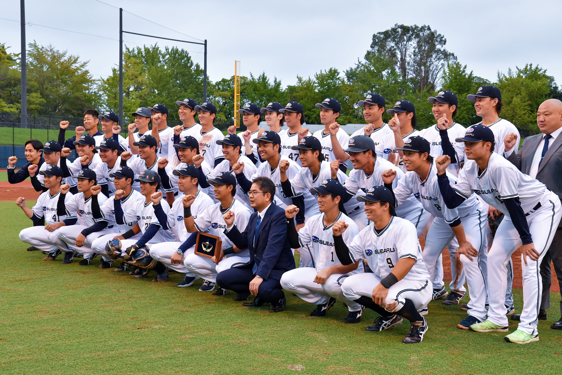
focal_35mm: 57
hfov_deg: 35.1
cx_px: 281
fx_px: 890
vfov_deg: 23.8
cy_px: 188
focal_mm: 38
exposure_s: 1/320
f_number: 6.3
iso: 1250
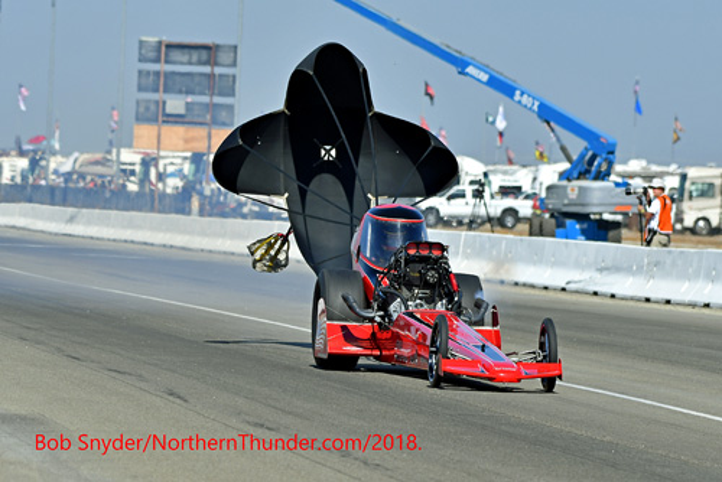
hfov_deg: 6.9
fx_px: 6020
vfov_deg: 4.6
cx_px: 361
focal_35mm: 300
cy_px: 241
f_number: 5.6
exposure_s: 1/1250
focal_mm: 200
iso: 160
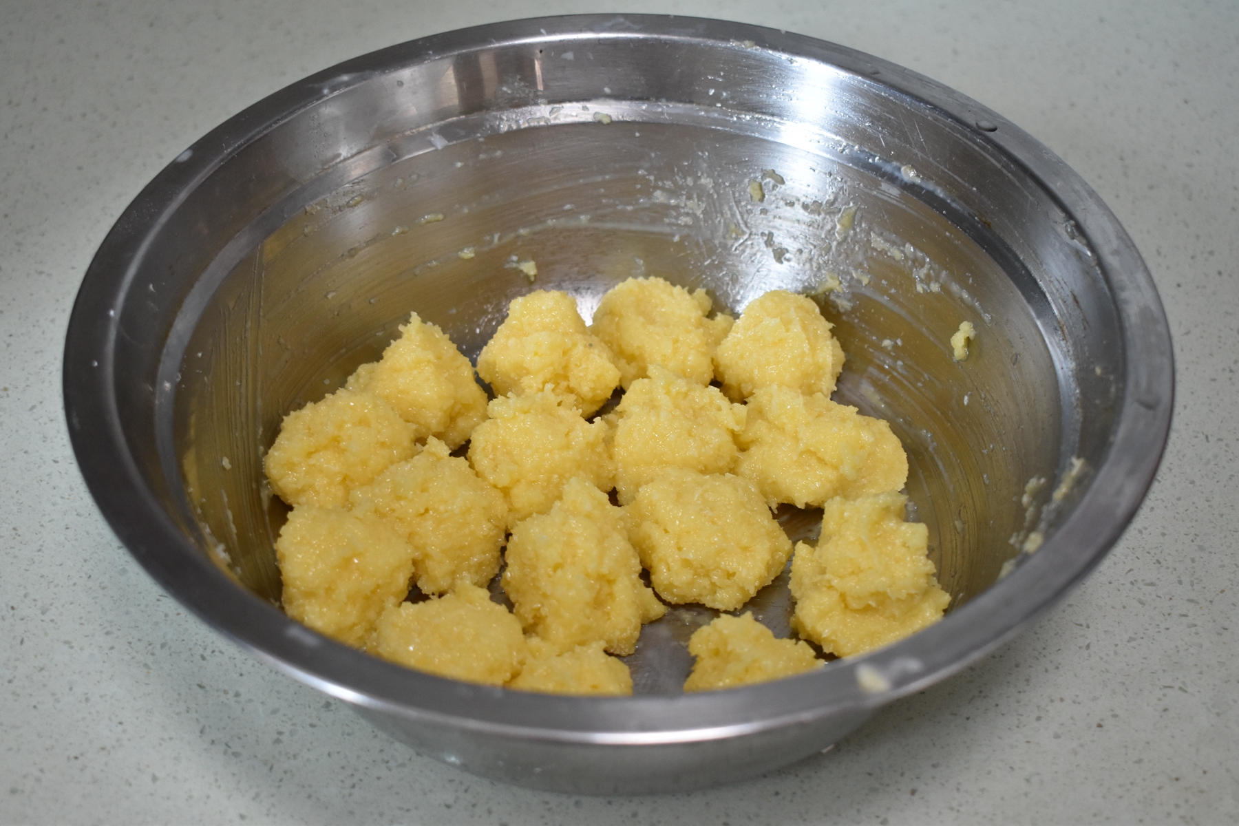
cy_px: 413
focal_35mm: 52
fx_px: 1807
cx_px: 620
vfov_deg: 25.8
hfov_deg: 37.9
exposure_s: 1/60
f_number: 5
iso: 1400
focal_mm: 35
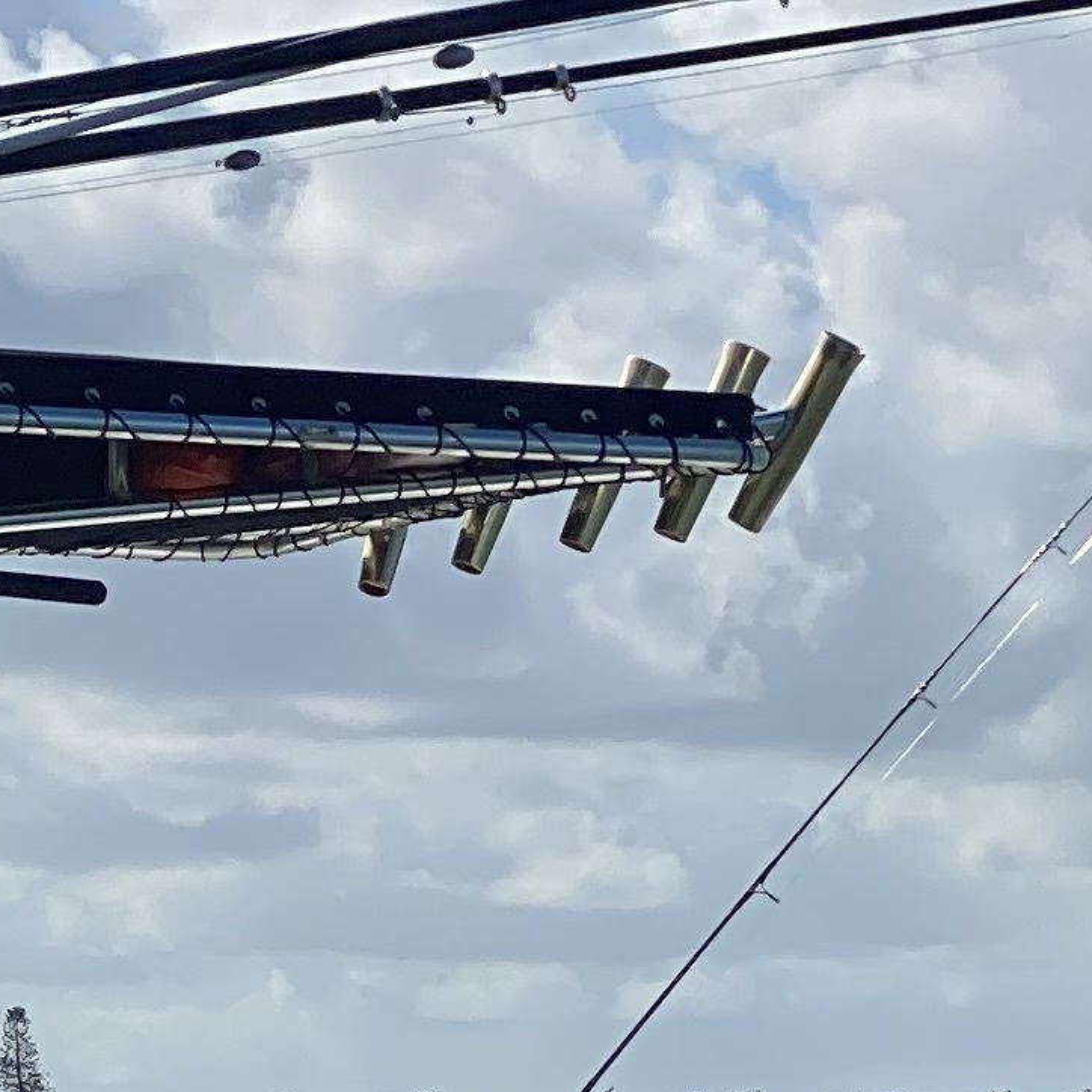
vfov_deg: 6.7
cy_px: 1750
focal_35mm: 256
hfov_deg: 6.7
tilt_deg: -3.6
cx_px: -546
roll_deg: +0.5
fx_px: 9137
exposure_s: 1/3425
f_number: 2
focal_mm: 6
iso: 20
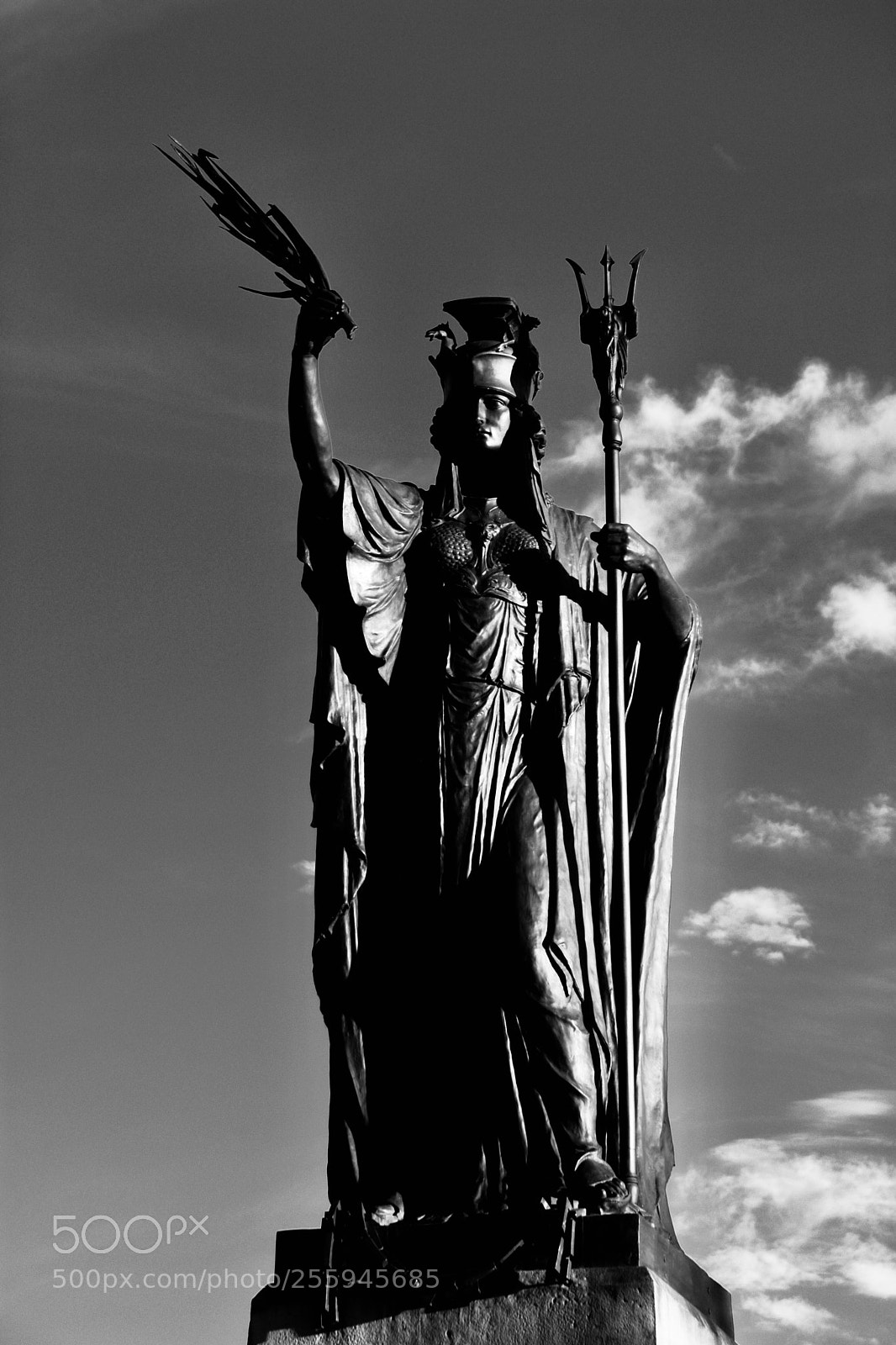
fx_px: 4762
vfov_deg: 16.1
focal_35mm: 128
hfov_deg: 10.7
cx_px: 448
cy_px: 672
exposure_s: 1/80
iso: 100
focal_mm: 85
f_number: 8
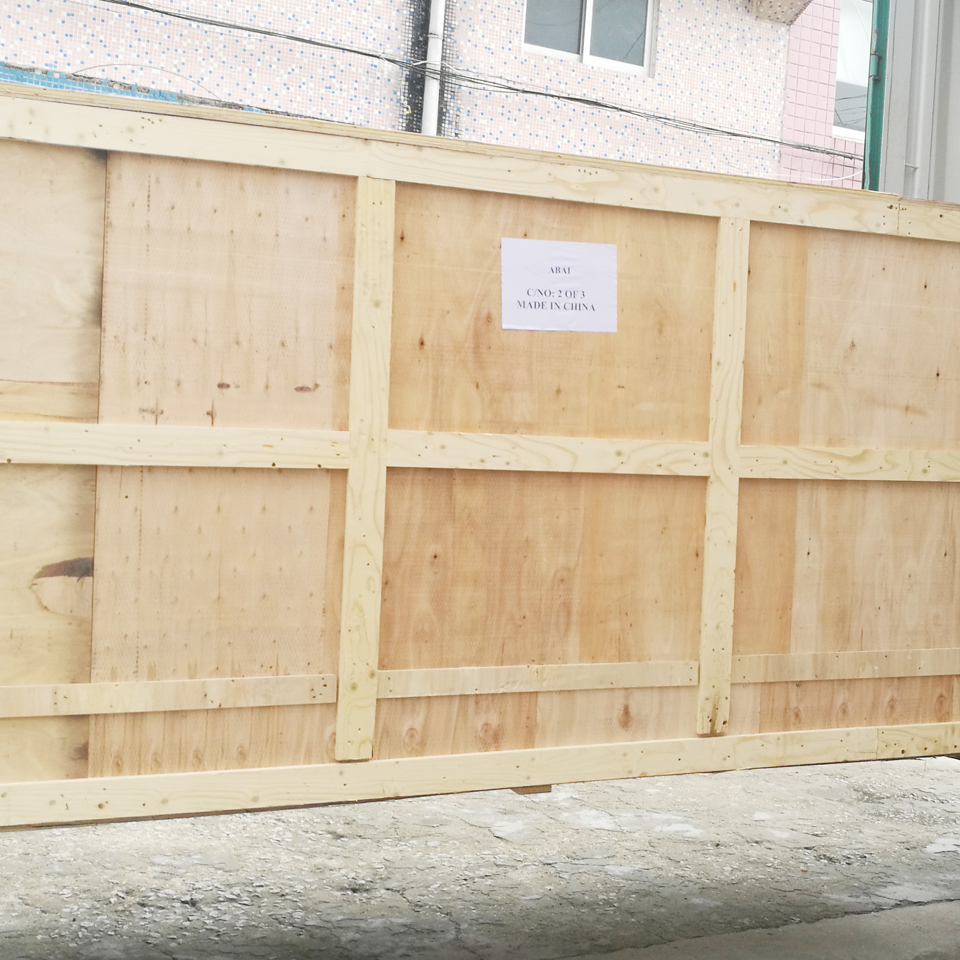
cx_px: 648
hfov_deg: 35.0
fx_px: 1506
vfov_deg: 35.3
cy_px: 458
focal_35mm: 48
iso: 50
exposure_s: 1/281
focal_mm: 4.5
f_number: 2.2
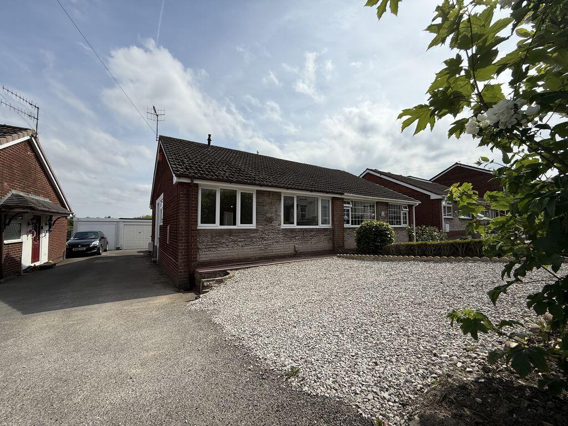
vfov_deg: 85.7
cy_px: 213
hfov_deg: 102.1
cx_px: 284
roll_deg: -0.8
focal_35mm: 14
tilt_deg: +3.2
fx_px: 230
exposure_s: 1/2976
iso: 50
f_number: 2.2
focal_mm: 2.22
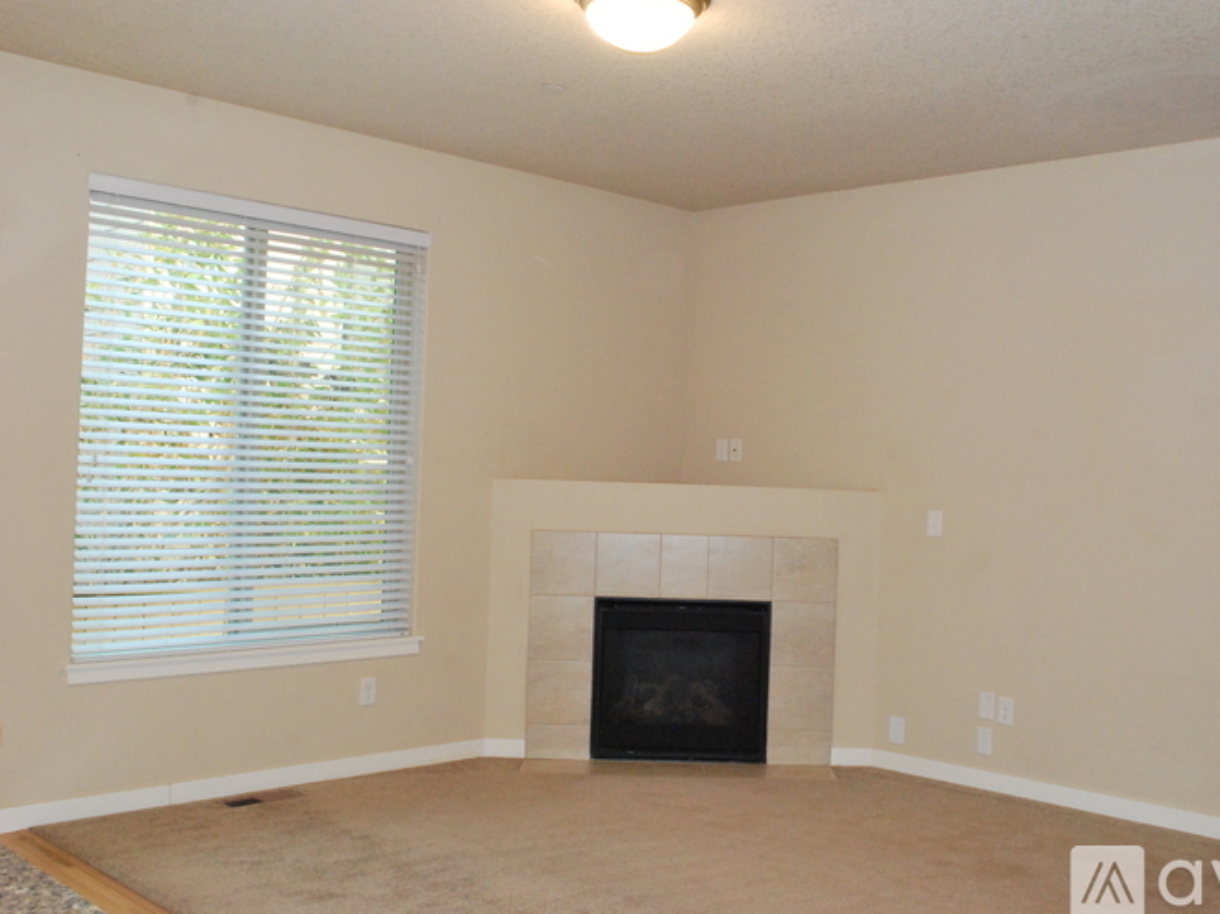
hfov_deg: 51.3
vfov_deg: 39.6
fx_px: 1269
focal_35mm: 36
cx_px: 678
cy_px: 457
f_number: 11
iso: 1600
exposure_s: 1/40
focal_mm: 22
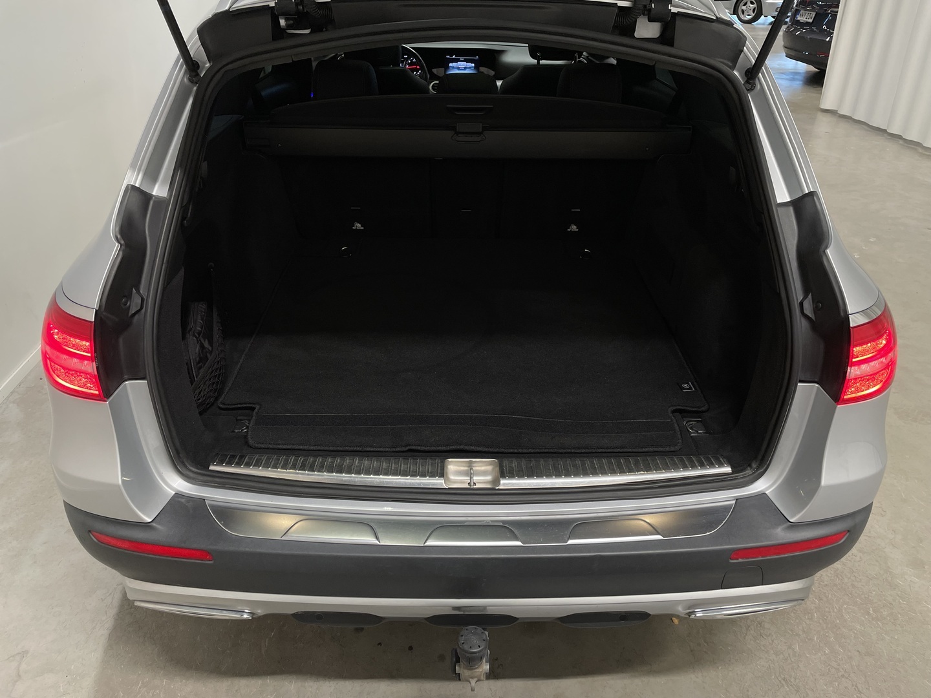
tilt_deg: -29.8
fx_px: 699
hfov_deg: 67.3
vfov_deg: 53.1
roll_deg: -0.1
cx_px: 466
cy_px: 349
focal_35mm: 26
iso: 125
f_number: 1.6
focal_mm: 4.2
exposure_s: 1/100
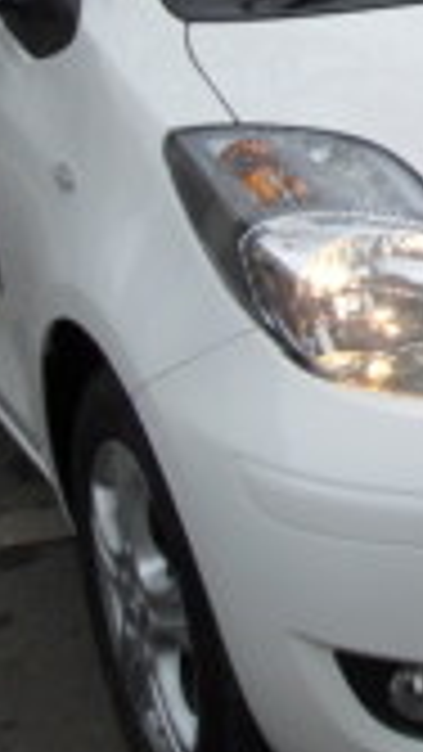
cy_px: -77
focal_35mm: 120
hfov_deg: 9.4
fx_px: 2392
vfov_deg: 17.3
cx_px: 882
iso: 80
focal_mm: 6.5
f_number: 4.1
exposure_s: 1/90
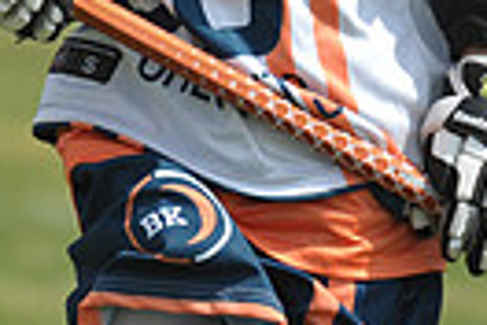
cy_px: -295
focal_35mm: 1761
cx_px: 129
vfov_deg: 0.8
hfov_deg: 1.2
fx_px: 23821
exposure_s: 1/3200
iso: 640
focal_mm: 400
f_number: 4
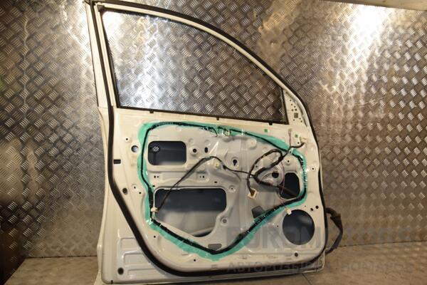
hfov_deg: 59.5
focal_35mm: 32
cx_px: 214
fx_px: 374
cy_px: 142
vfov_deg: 41.7
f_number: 9
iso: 800
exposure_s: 1/200
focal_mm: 21
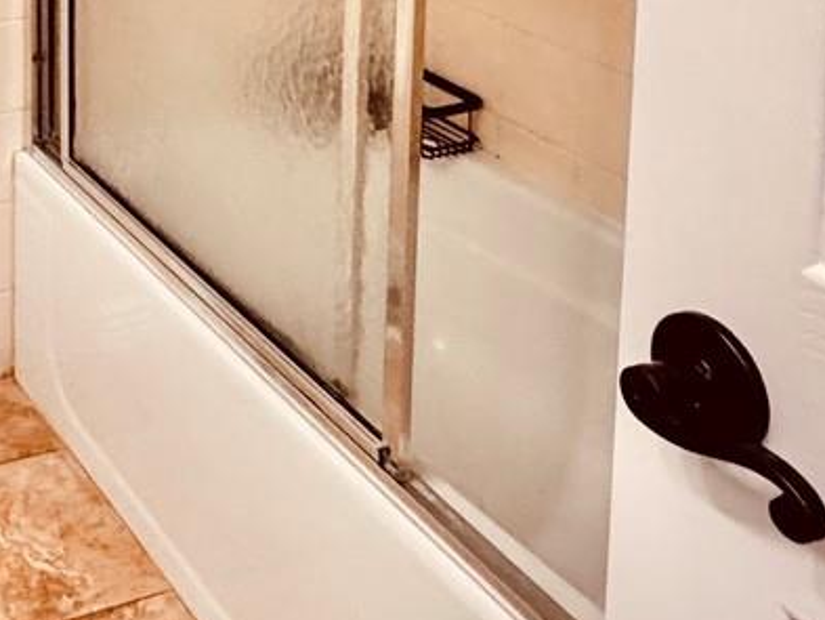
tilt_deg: -8.3
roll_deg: +0.8
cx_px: -139
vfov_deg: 21.7
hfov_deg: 29.5
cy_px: -290
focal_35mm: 57
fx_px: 1359
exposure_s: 1/120
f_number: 2.2
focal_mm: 2.22
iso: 250
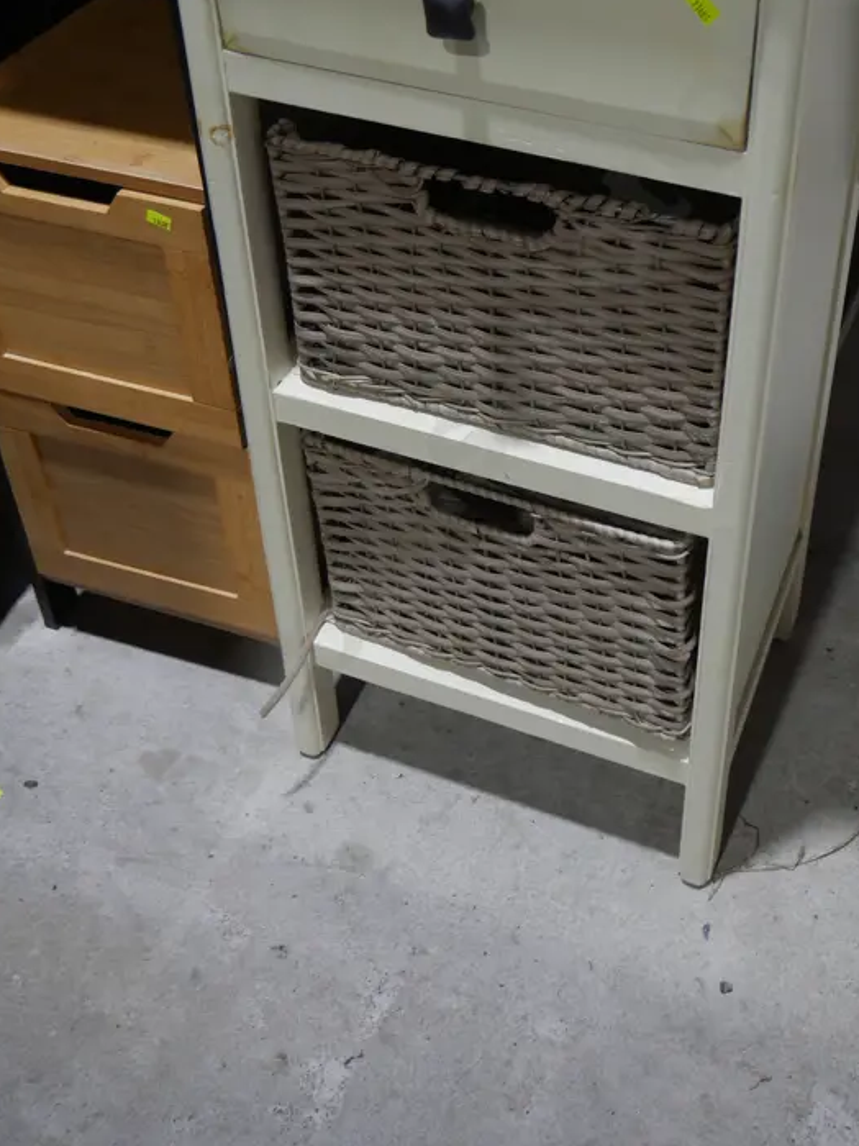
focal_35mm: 41
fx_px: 1357
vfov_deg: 44.5
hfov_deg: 34.8
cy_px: 308
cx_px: 569
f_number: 3.5
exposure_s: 1/80
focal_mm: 14
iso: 200
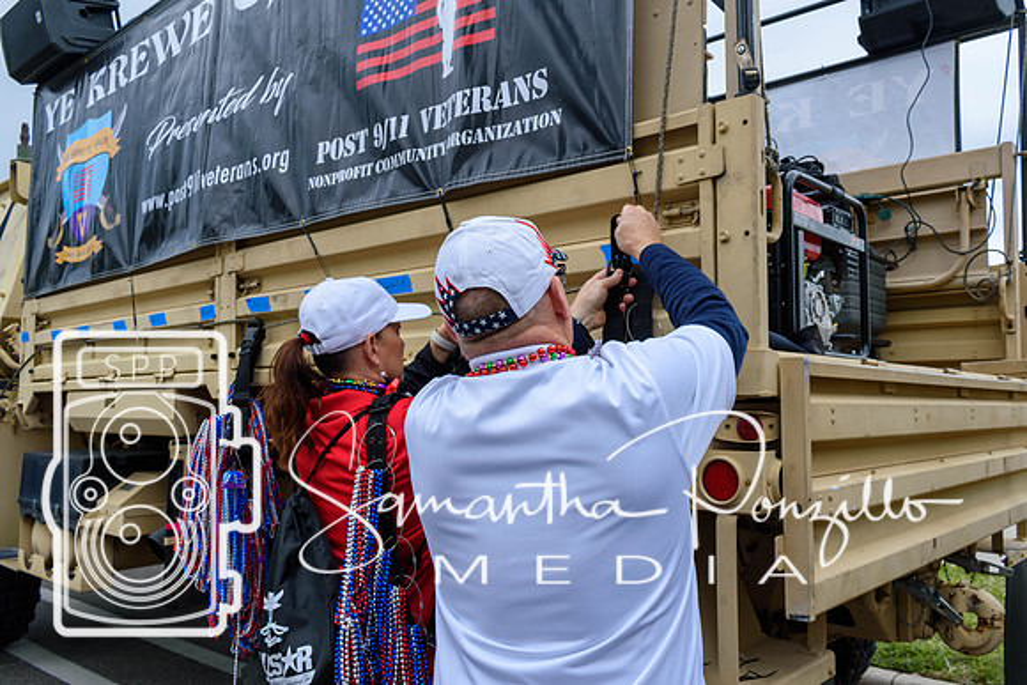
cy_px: 342
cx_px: 531
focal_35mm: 29
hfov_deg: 64.3
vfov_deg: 45.5
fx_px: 817
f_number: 8
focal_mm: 18
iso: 200
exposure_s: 1/250
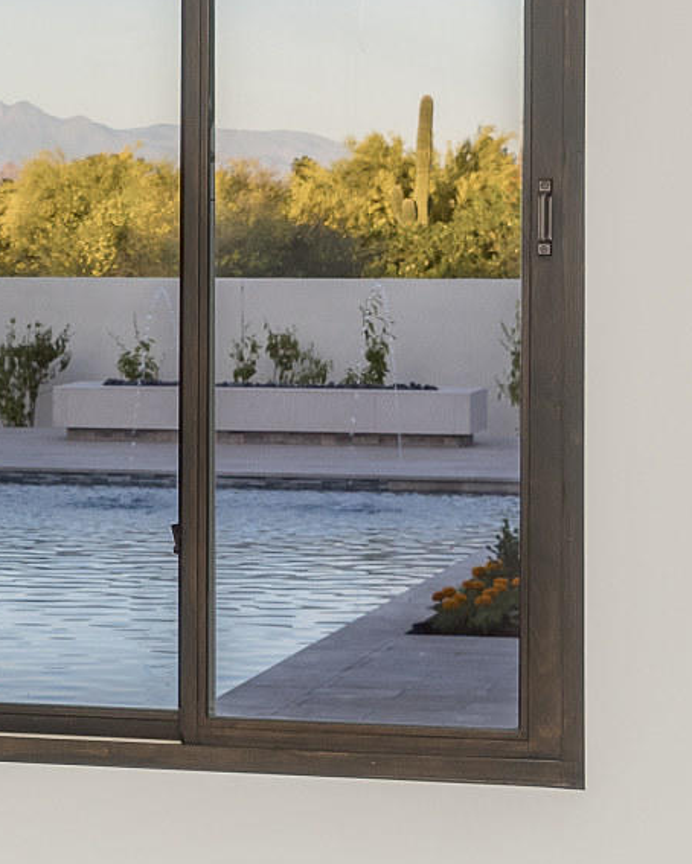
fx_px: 3429
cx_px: -143
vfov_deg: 14.3
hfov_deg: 11.3
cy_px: 232
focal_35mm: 134
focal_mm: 30
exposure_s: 1/200
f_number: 8
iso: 400
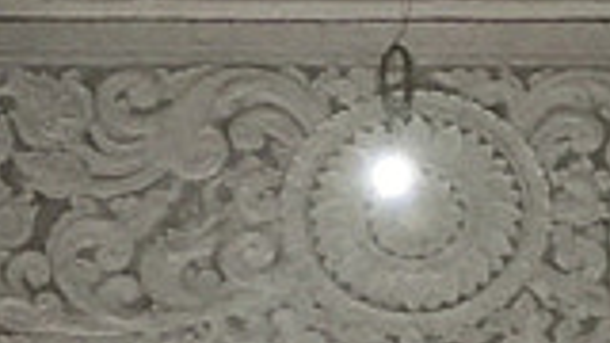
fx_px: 5095
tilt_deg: +19.6
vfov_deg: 3.8
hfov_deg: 6.8
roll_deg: +0.1
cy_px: 831
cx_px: 503
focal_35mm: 315
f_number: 2.2
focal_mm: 4.15
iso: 40
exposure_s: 1/17
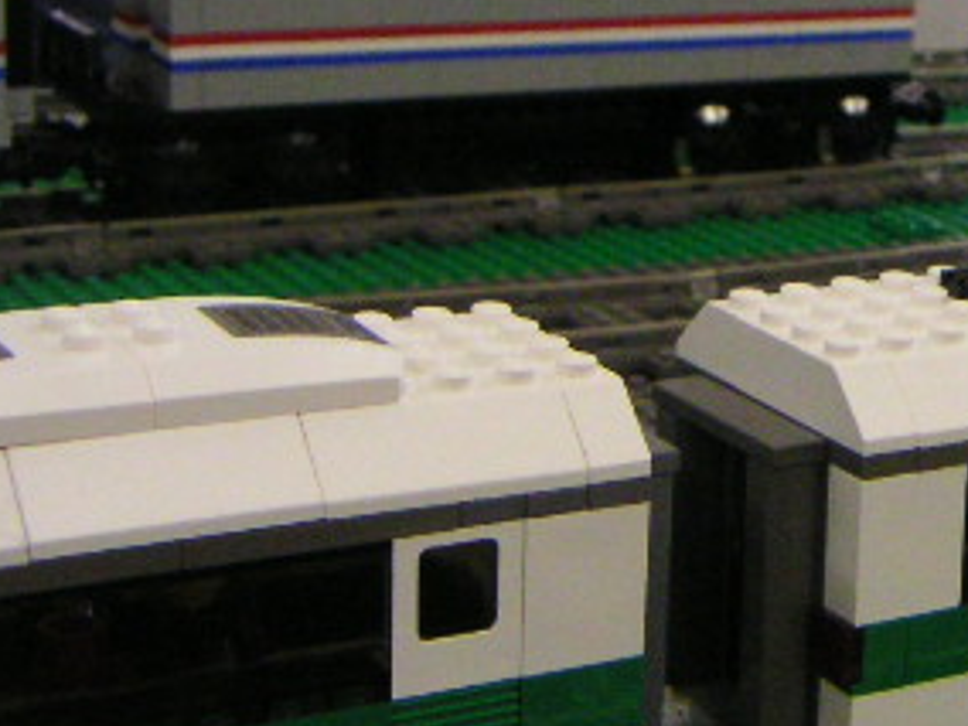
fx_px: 2517
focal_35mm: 90
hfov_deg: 21.0
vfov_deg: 16.4
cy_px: 297
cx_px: 965
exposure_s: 1/90
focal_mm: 5.3
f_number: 2.9
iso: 400
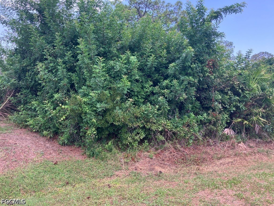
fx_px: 222
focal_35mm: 28
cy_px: 103
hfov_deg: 63.4
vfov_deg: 49.7
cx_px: 137
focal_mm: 3.99
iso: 32
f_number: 1.8
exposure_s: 1/274
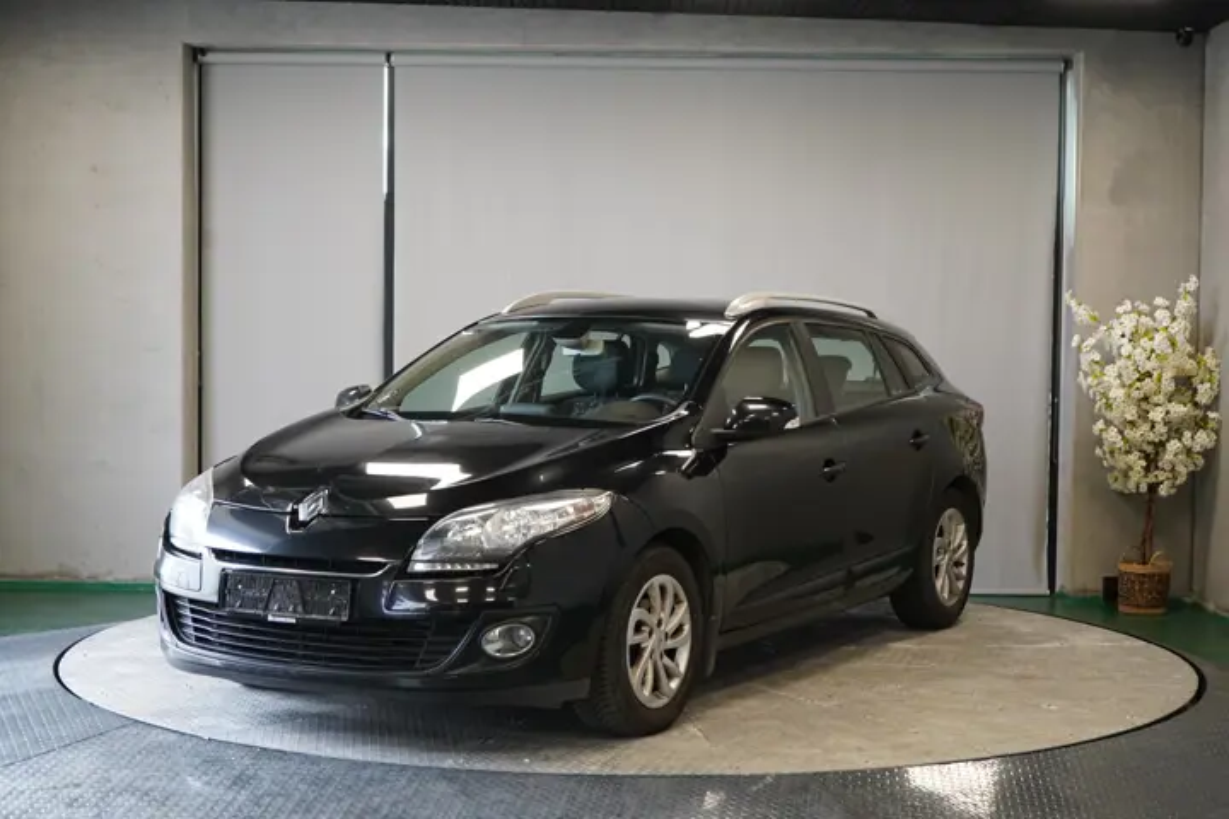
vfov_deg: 24.2
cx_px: 614
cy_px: 410
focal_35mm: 56
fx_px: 1912
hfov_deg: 35.6
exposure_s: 1/160
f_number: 5
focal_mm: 56
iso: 2500
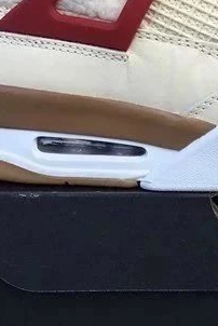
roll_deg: +0.0
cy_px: 102
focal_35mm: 96
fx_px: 870
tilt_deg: -16.5
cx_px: 250
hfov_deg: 13.9
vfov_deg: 21.1
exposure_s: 1/280
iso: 25
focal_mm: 3.3
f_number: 2.4
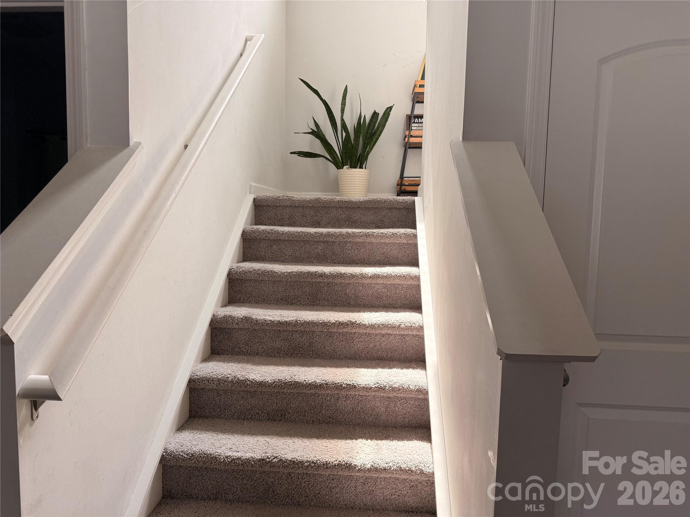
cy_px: 258
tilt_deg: -4.3
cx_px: 345
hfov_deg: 71.6
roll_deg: -1.4
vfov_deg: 56.8
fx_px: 478
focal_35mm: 24
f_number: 1.78
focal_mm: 6.76
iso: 125
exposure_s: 1/178
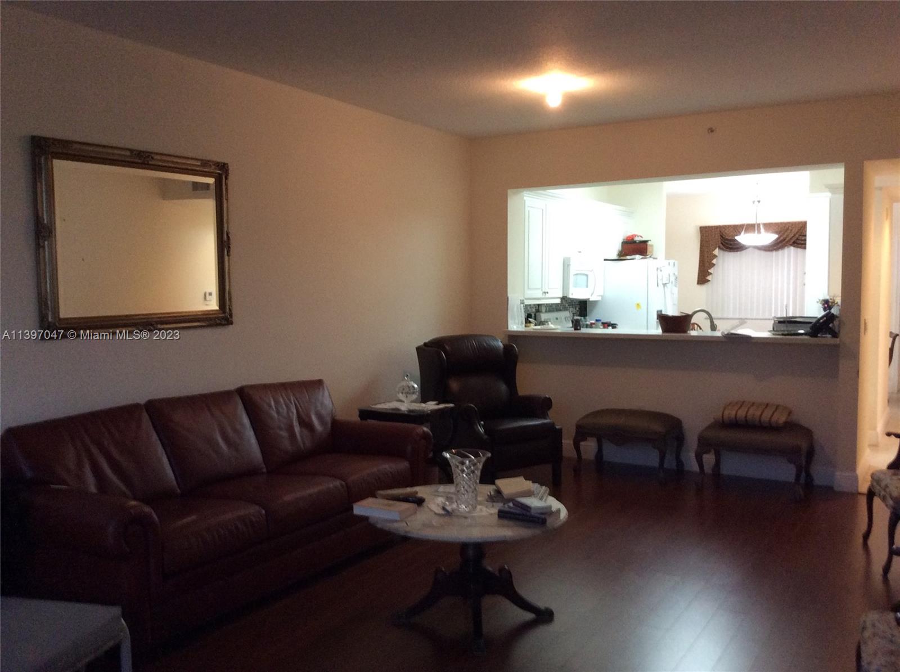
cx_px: 450
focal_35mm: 32
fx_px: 830
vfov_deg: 44.0
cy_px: 336
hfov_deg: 56.9
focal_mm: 3.3
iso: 160
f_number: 2.4
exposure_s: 1/24
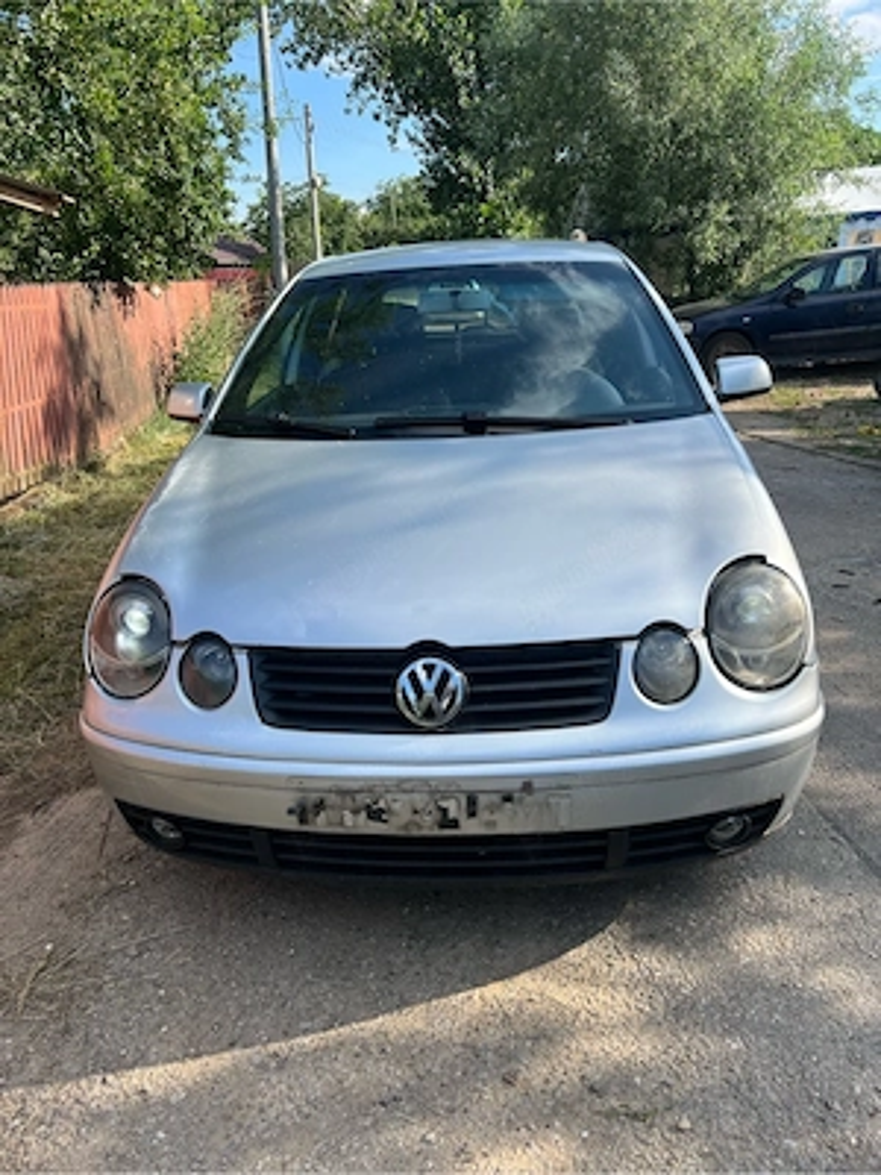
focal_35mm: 26
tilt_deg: -18.6
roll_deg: +1.1
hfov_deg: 53.1
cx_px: 440
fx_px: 882
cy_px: 588
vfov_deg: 67.3
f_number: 1.5
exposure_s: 1/1972
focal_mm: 5.7
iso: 50
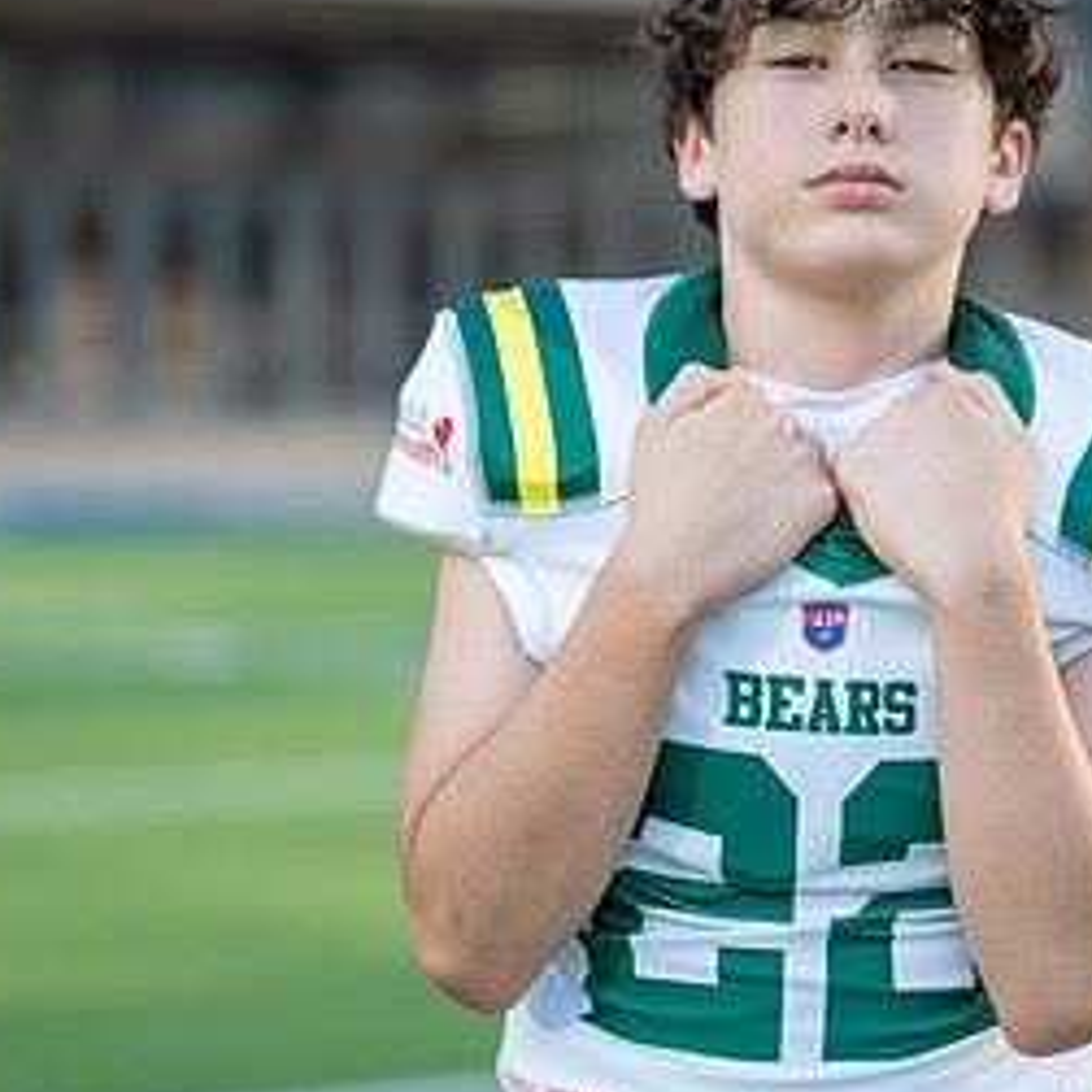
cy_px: 534
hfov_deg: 13.8
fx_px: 4497
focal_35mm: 126
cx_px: 803
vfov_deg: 13.8
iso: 100
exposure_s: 1/3200
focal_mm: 50
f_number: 1.2
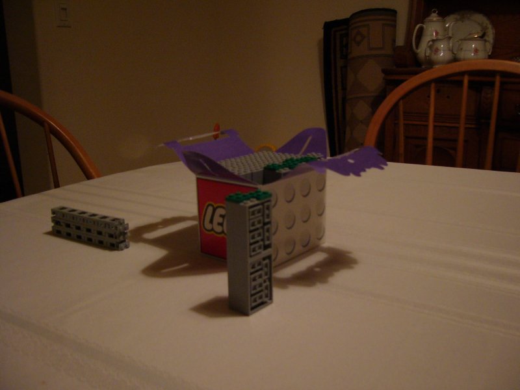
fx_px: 526
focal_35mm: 35
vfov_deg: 40.7
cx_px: 260
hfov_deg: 52.6
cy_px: 195
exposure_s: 1/8
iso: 200
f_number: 2.8
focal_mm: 5.8
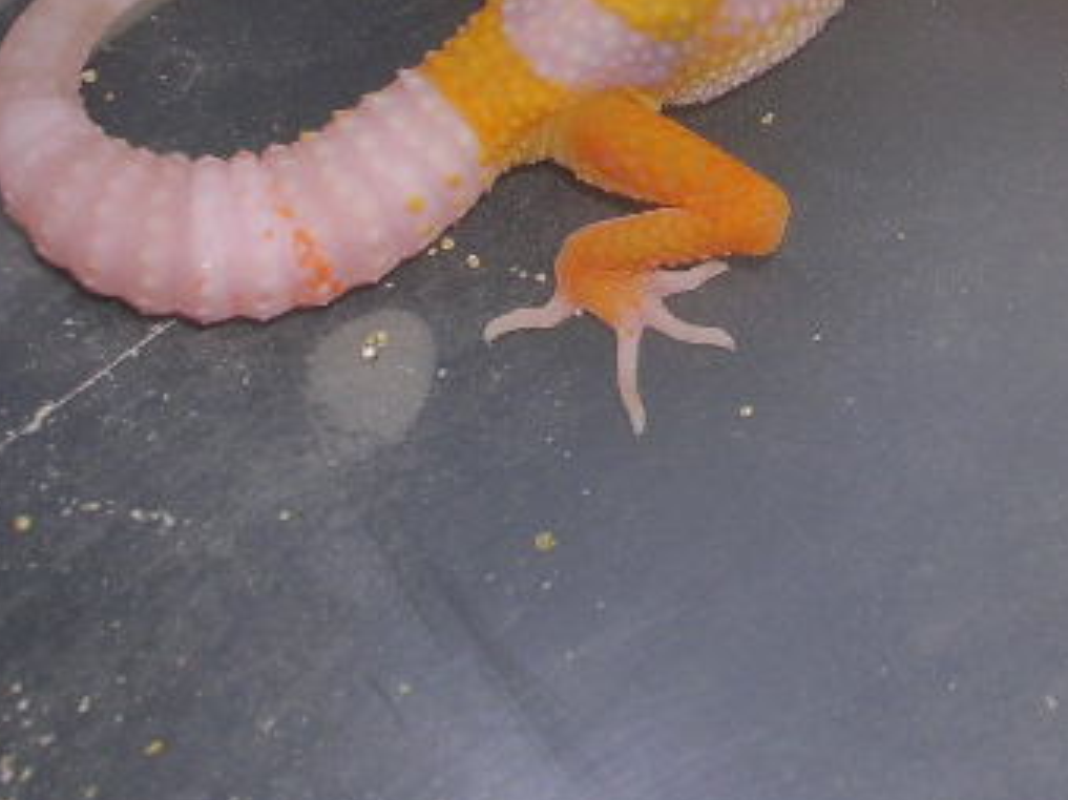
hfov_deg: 19.4
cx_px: 857
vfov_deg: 14.6
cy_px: 91
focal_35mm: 100
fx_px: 3084
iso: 50
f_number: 6.4
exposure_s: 1/60.1
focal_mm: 8
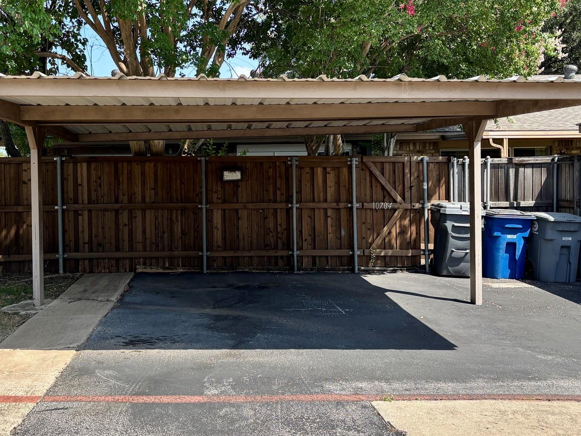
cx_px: 250
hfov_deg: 45.7
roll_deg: +1.4
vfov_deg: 35.1
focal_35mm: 41
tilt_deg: +0.5
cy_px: 189
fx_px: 688
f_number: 1.6
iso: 50
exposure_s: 1/1115
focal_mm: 5.96
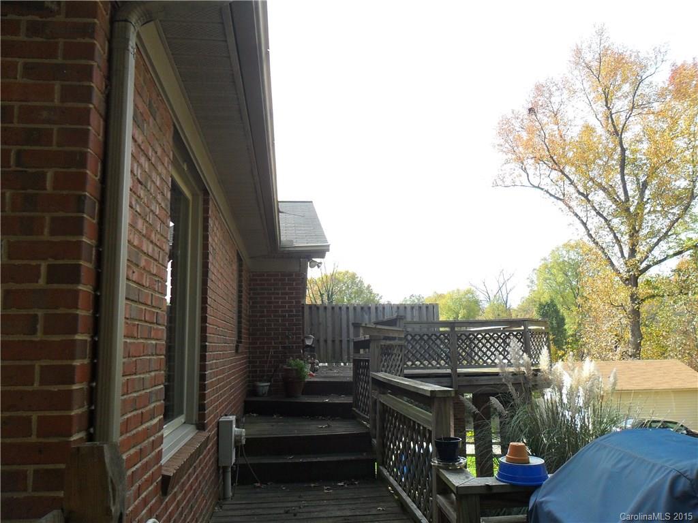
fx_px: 544
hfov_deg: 65.3
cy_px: 262
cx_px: 349
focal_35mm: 27
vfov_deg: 51.4
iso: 100
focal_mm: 4.9
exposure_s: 1/250
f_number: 3.5
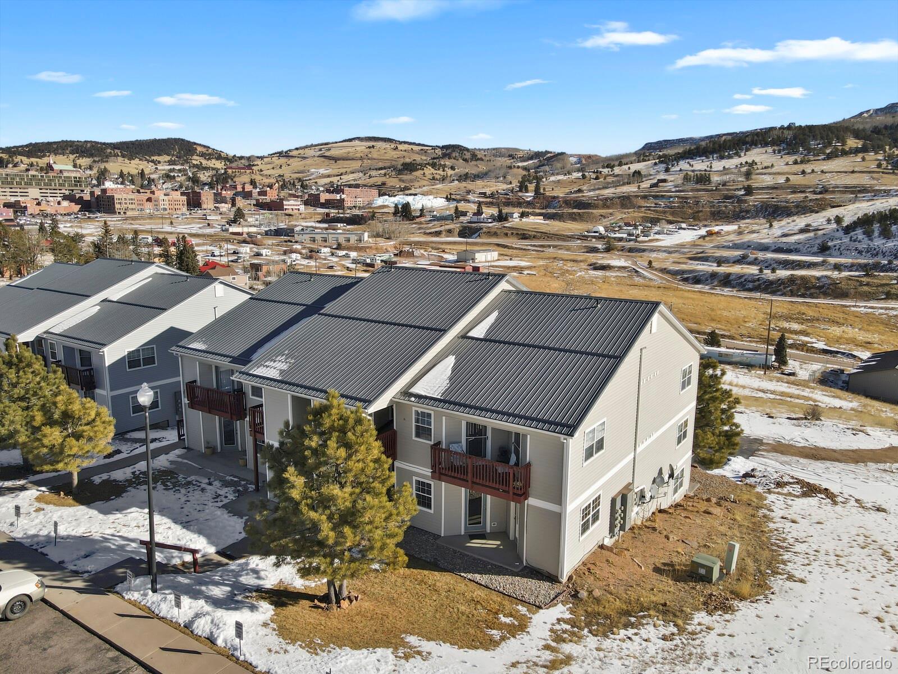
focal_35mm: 24
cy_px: 337
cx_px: 449
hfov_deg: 71.6
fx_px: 623
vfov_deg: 56.8
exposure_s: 1/500
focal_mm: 4.5
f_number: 2.8
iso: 100
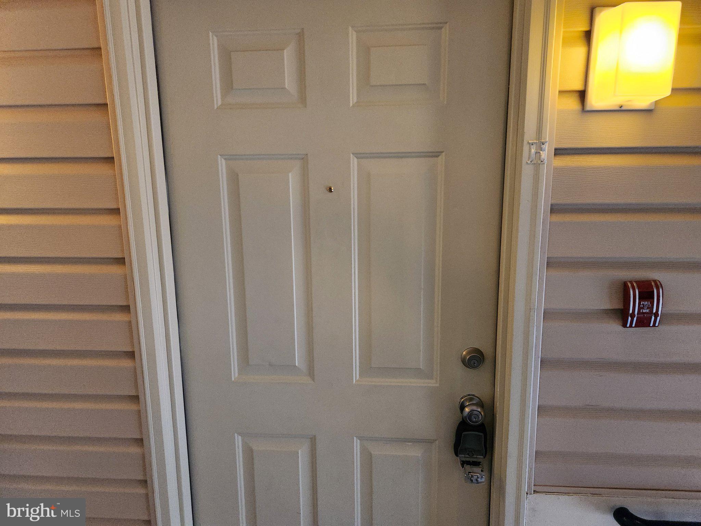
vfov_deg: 58.9
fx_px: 466
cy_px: 263
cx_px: 350
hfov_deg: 73.9
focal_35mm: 23
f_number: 1.8
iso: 1000
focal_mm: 5.4
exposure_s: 1/120
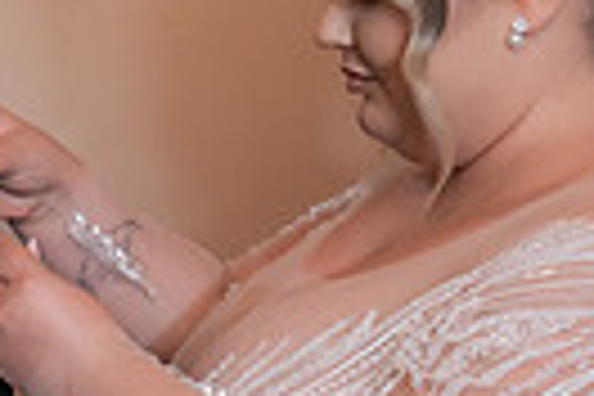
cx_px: -135
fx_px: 2491
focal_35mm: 151
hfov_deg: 13.2
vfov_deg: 9.1
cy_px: 319
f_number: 2.8
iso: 1600
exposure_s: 1/320
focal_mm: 30
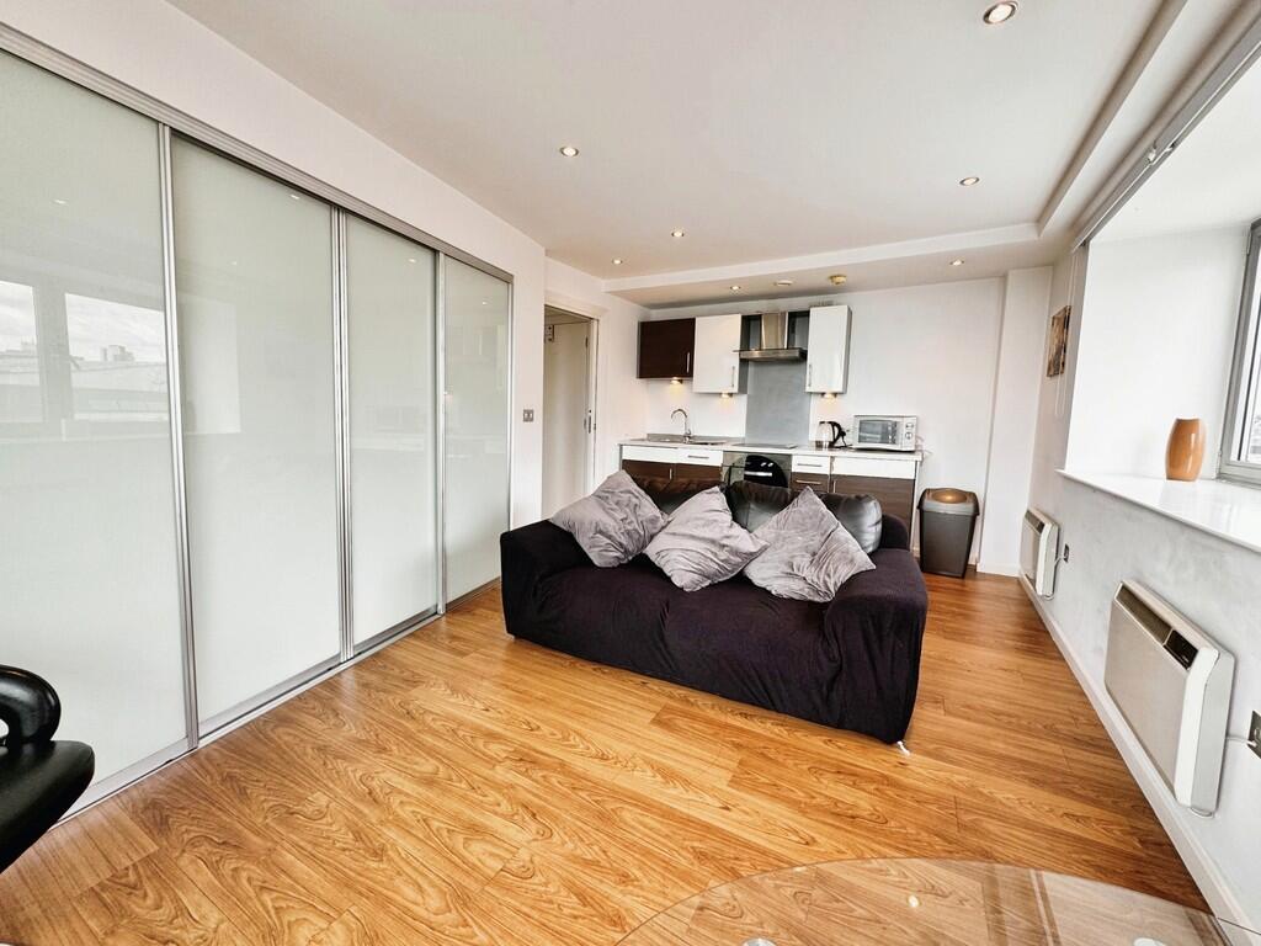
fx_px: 510
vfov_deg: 85.7
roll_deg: -1.7
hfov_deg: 102.1
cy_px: 473
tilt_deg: -7.1
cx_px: 630
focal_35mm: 14
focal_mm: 2.22
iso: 50
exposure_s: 1/100
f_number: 2.2
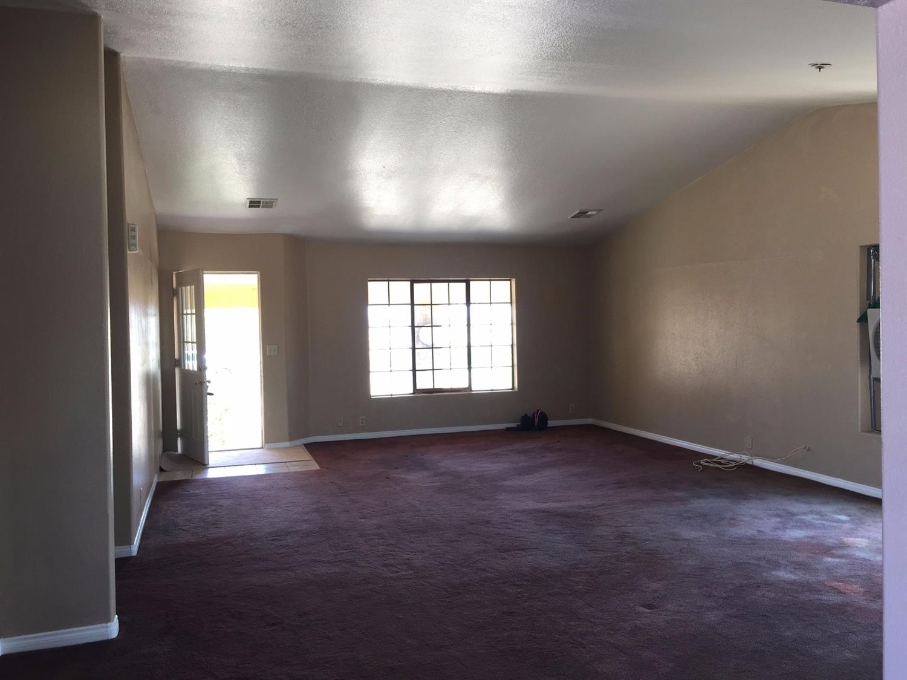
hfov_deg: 61.7
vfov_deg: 48.2
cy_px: 340
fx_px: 760
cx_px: 454
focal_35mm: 29
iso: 32
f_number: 2.2
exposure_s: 1/40
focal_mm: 4.15
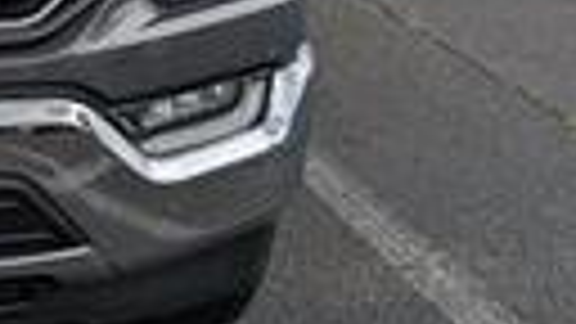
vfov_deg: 11.3
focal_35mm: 103
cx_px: -288
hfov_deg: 18.4
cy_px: -144
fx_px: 1573
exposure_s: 1/1000
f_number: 1.68
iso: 22
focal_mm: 6.9
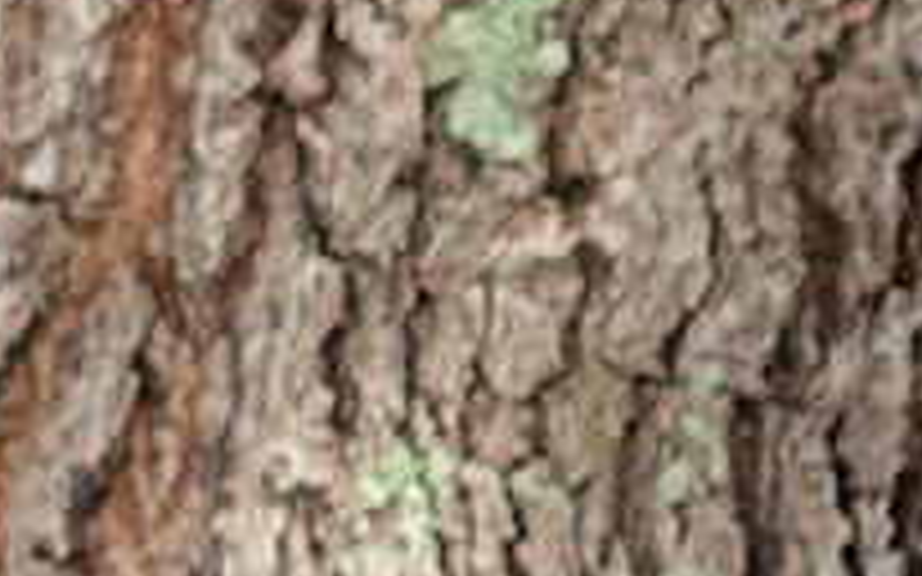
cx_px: 3238
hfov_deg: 4.1
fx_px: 12384
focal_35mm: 493
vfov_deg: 2.7
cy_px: 603
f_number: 2.8
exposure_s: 1/200
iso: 125
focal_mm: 17.16
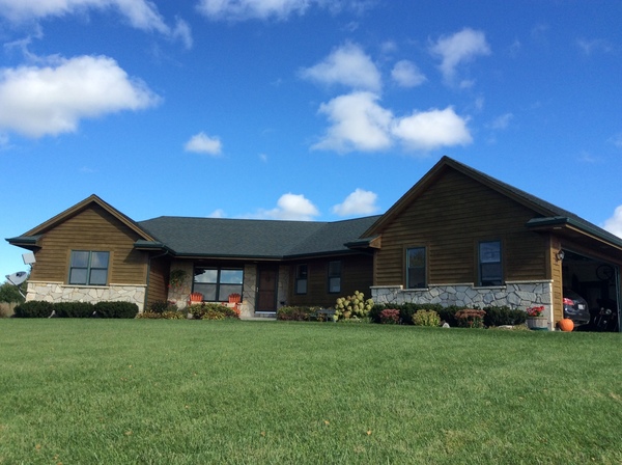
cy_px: 232
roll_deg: -2.6
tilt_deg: +9.4
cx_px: 311
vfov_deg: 44.0
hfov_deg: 56.9
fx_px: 574
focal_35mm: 32
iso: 32
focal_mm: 3.3
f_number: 2.4
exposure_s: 1/1021
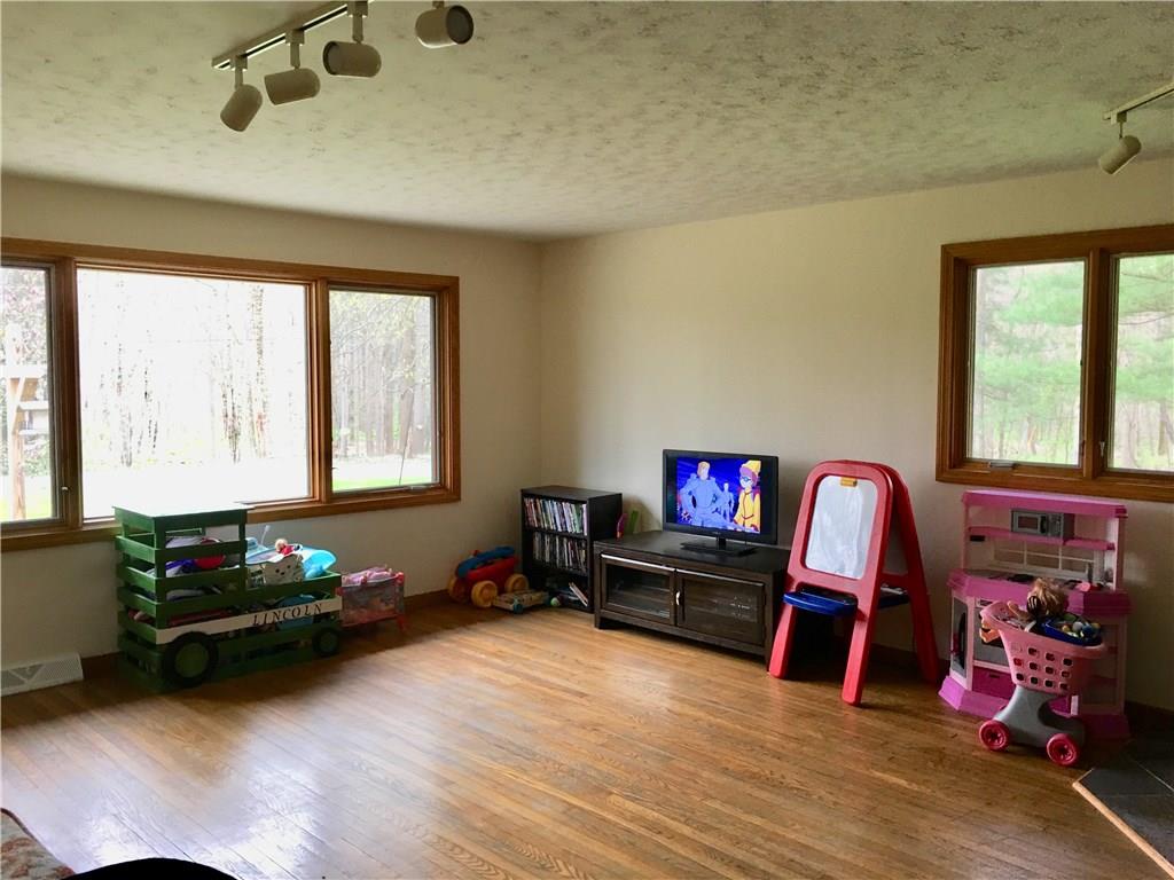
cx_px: 587
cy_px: 440
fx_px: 984
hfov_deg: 61.7
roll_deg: -0.2
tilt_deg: -3.8
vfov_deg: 48.2
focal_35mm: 29
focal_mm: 4.15
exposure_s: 1/30
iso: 40
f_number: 2.2
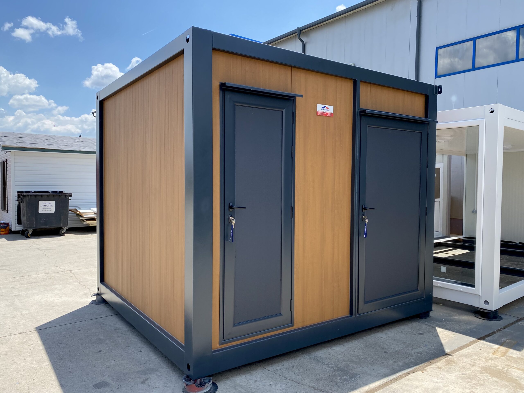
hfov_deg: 67.3
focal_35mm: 26
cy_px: 196
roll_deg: -1.3
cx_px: 262
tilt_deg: -2.6
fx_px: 394
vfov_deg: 53.1
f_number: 1.8
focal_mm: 4.25
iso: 32
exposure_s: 1/1927
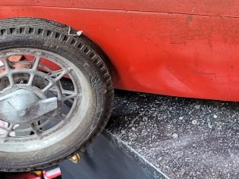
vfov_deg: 14.1
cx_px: 282
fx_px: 704
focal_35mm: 102
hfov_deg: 18.3
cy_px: -23
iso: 160
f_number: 1.8
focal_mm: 5.4
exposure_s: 1/100
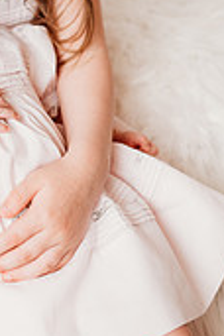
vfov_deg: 29.0
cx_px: -37
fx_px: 588
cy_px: -28
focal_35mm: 63
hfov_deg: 20.3
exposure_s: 1/200
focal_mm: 24
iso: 100
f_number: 2.8
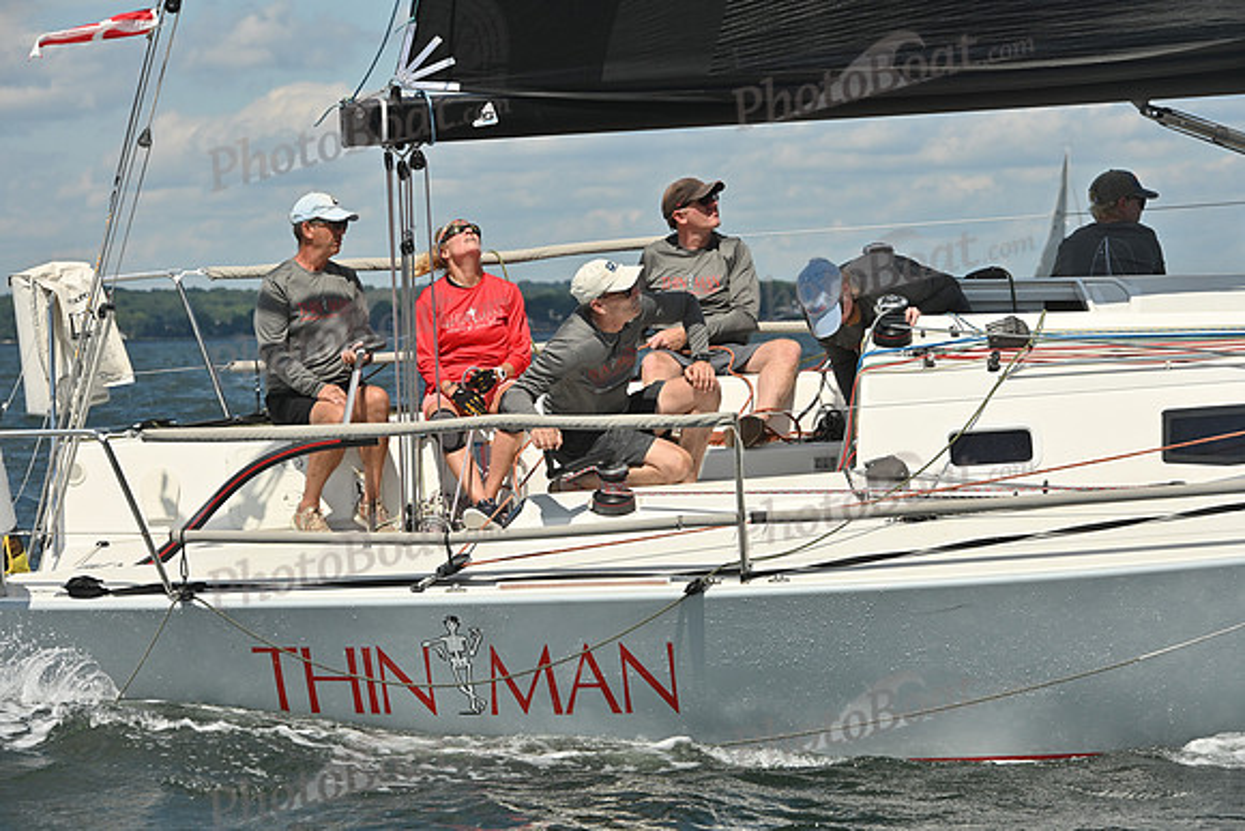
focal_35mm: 140
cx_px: 622
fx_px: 4843
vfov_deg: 9.8
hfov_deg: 14.7
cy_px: 416
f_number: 11
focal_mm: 140
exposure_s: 1/1250
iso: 250
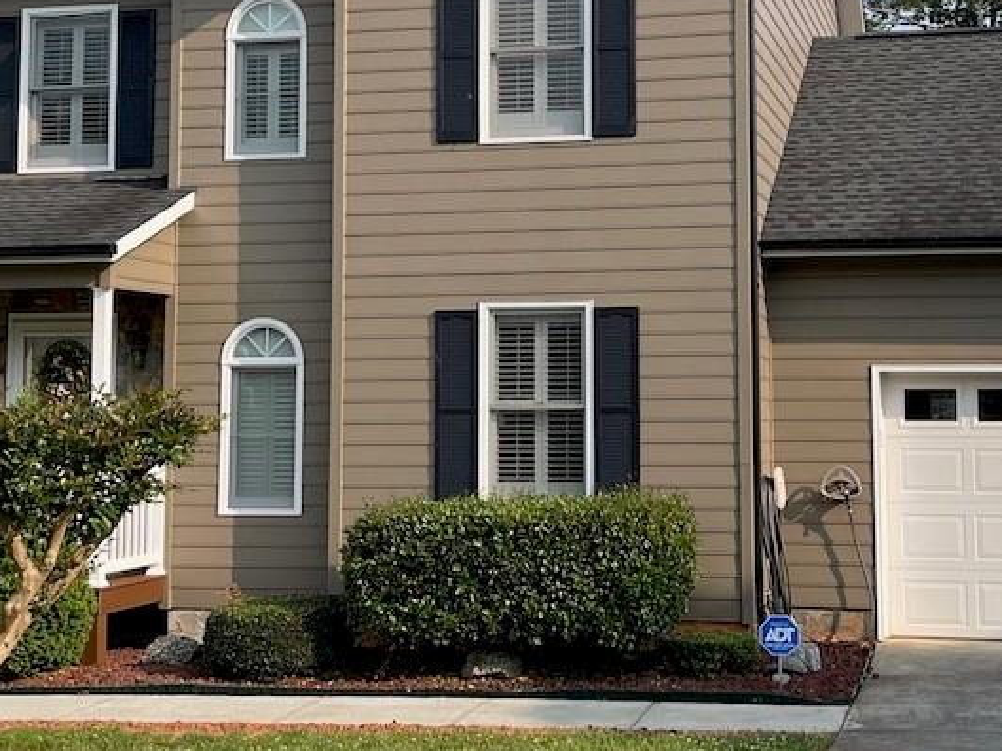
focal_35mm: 63
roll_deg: +0.7
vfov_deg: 23.1
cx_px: 605
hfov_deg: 30.6
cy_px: 222
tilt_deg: +5.7
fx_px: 1824
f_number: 1.6
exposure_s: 1/2012
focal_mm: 5.1
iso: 32
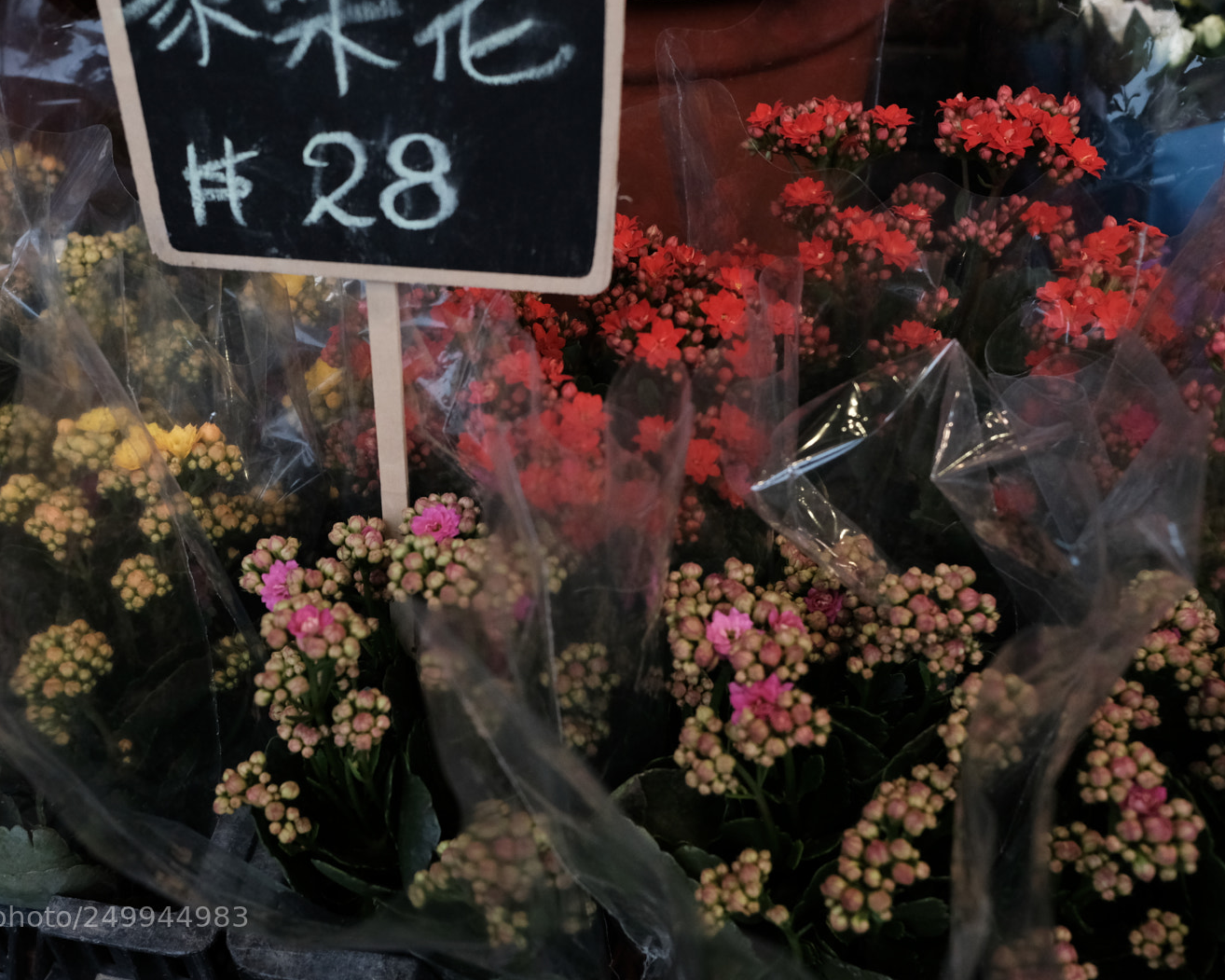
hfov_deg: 45.6
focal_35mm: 40
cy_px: 493
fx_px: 1450
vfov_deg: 37.3
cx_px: 506
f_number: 4
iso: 2000
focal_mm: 23
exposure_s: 1/1000
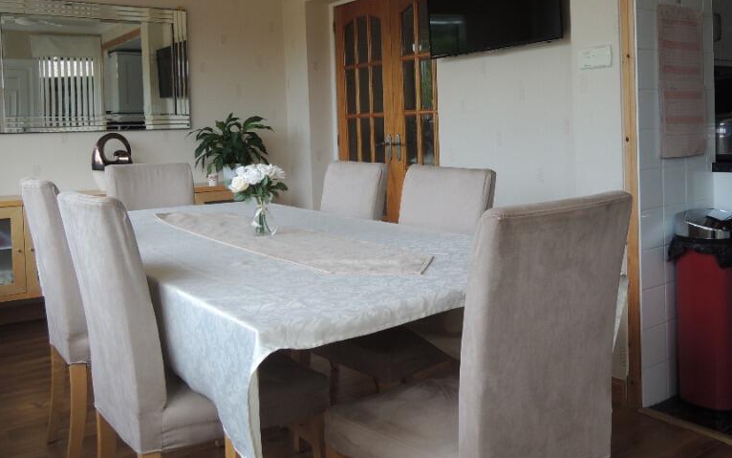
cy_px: 148
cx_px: 406
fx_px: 678
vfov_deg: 36.8
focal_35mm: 34
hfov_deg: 56.6
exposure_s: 1/100
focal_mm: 4.3
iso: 100
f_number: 2.8
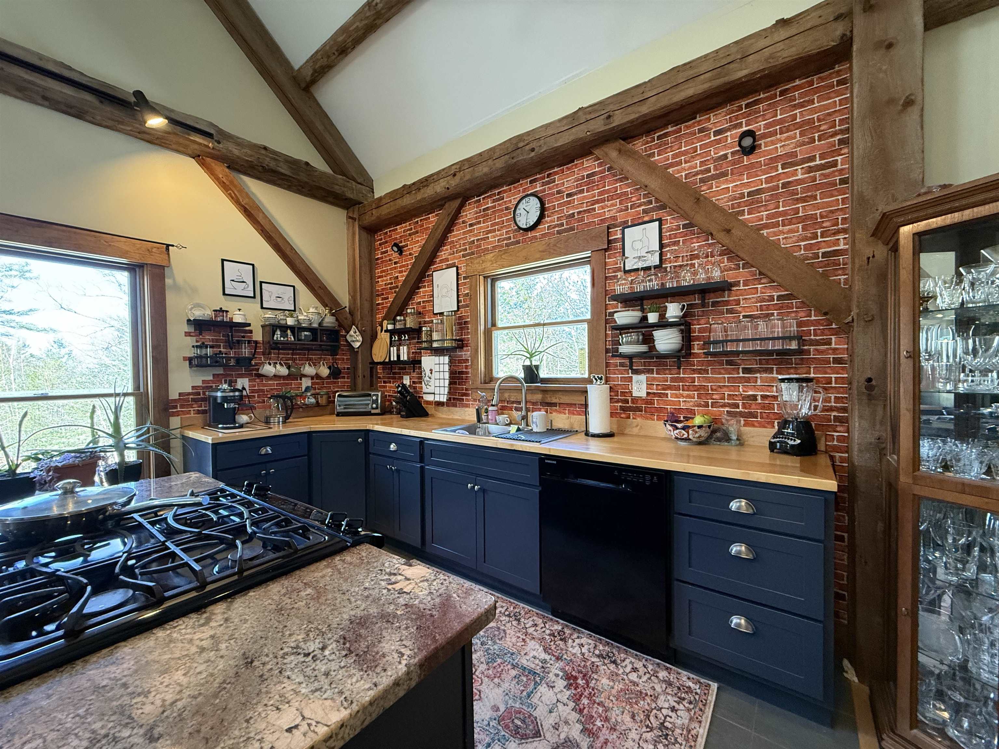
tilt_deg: -1.2
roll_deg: +1.0
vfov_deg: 85.7
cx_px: 500
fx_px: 404
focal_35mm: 14
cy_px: 374
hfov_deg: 102.1
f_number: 2.2
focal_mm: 2.22
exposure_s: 1/60
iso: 400
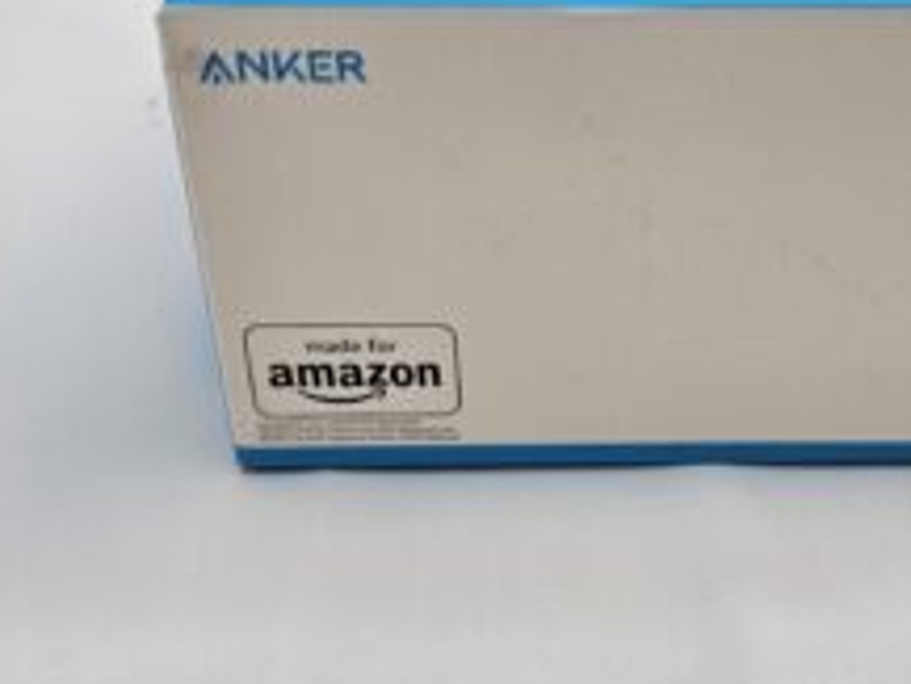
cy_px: 88
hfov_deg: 42.1
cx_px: 634
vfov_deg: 31.6
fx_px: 1159
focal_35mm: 44
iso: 25
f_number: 1.8
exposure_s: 1/200
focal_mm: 5.4
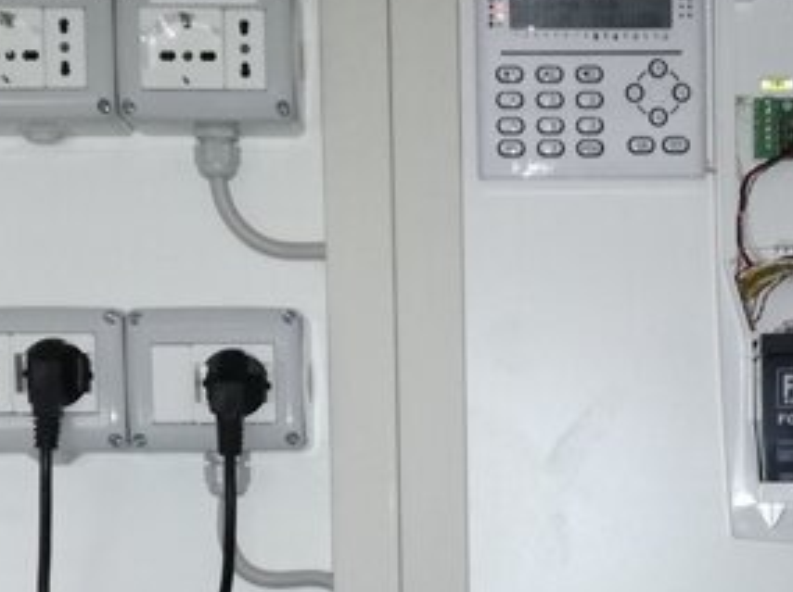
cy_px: 638
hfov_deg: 26.0
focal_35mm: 74
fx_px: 1693
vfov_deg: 19.1
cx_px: 595
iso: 320
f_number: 2
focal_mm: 3.79
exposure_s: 1/33.3
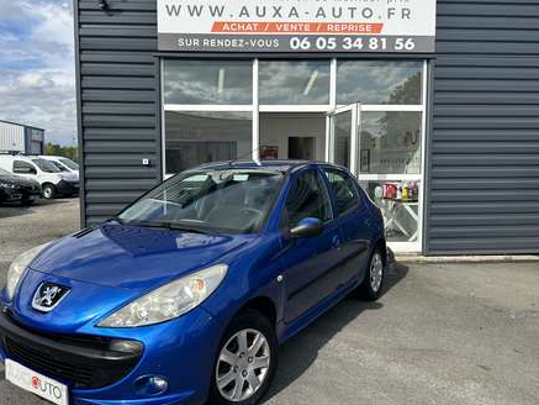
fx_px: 436
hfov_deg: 63.1
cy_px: 188
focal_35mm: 28
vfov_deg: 49.7
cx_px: 228
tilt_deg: -4.0
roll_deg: +0.3
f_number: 1.78
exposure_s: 1/3155
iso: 80
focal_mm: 6.86
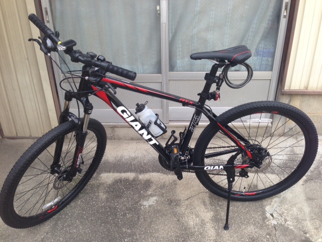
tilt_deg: -25.4
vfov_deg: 42.9
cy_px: 121
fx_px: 307
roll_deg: +4.2
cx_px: 161
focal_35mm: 33
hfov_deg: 55.4
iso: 50
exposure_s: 1/125
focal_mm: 4.12
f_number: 2.4
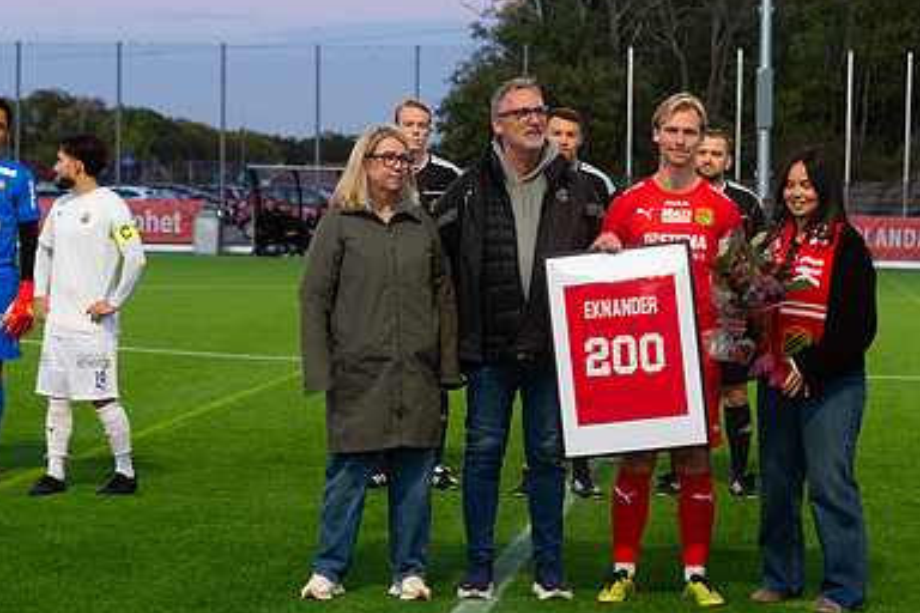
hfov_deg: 18.1
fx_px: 2888
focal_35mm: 113
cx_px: 522
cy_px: 317
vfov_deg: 12.1
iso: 4000
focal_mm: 70
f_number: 4
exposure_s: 1/320
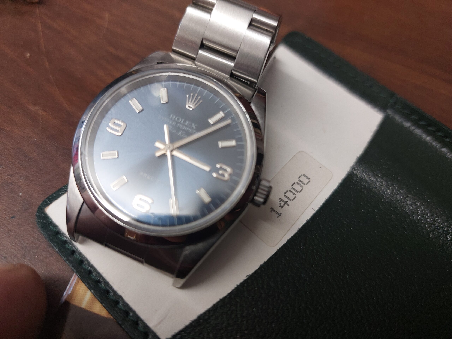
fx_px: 326
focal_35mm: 25
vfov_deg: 54.9
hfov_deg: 69.4
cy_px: 170
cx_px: 226
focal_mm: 5.23
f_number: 1.8
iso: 160
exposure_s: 1/50
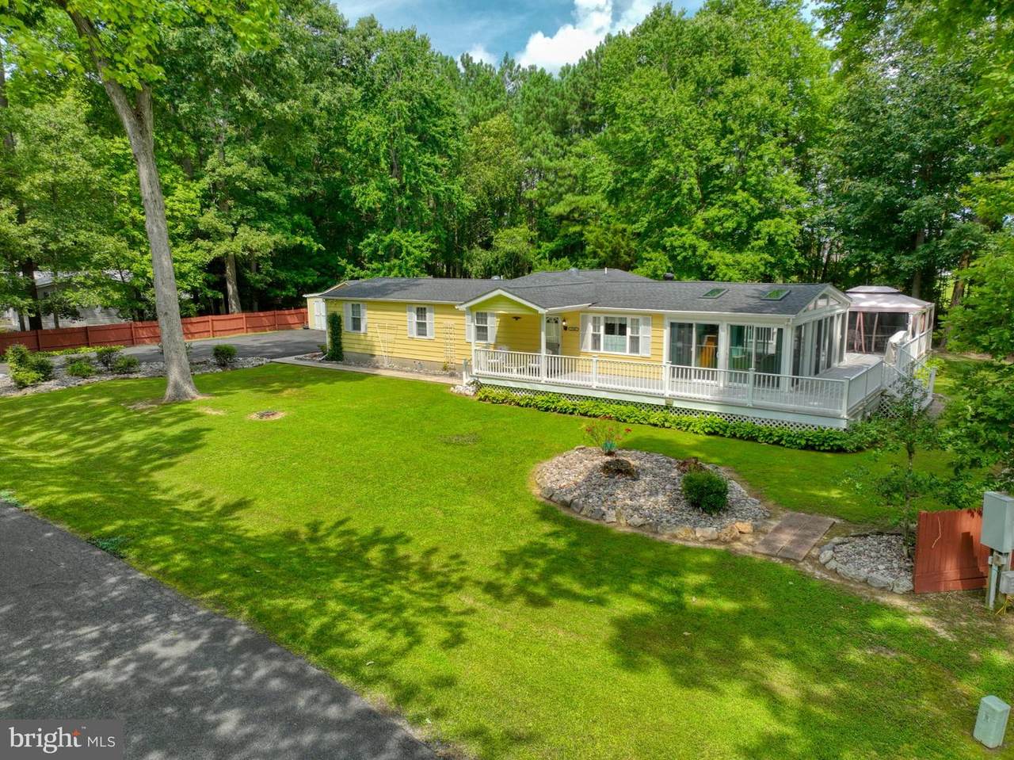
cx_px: 507
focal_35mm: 24
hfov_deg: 71.6
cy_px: 380
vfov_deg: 56.8
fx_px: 703
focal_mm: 12.29
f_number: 2.8
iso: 140
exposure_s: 1/60
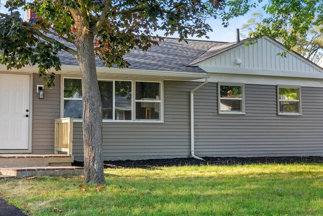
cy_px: 90
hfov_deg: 34.4
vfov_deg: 23.4
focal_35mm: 58
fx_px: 521
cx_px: 134
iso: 640
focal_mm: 44
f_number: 9
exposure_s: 1/160
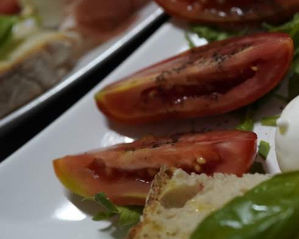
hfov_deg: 12.1
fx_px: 1372
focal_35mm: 155
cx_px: 366
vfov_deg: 9.9
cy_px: 13
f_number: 2.5
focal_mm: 50
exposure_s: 1/125
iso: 3200
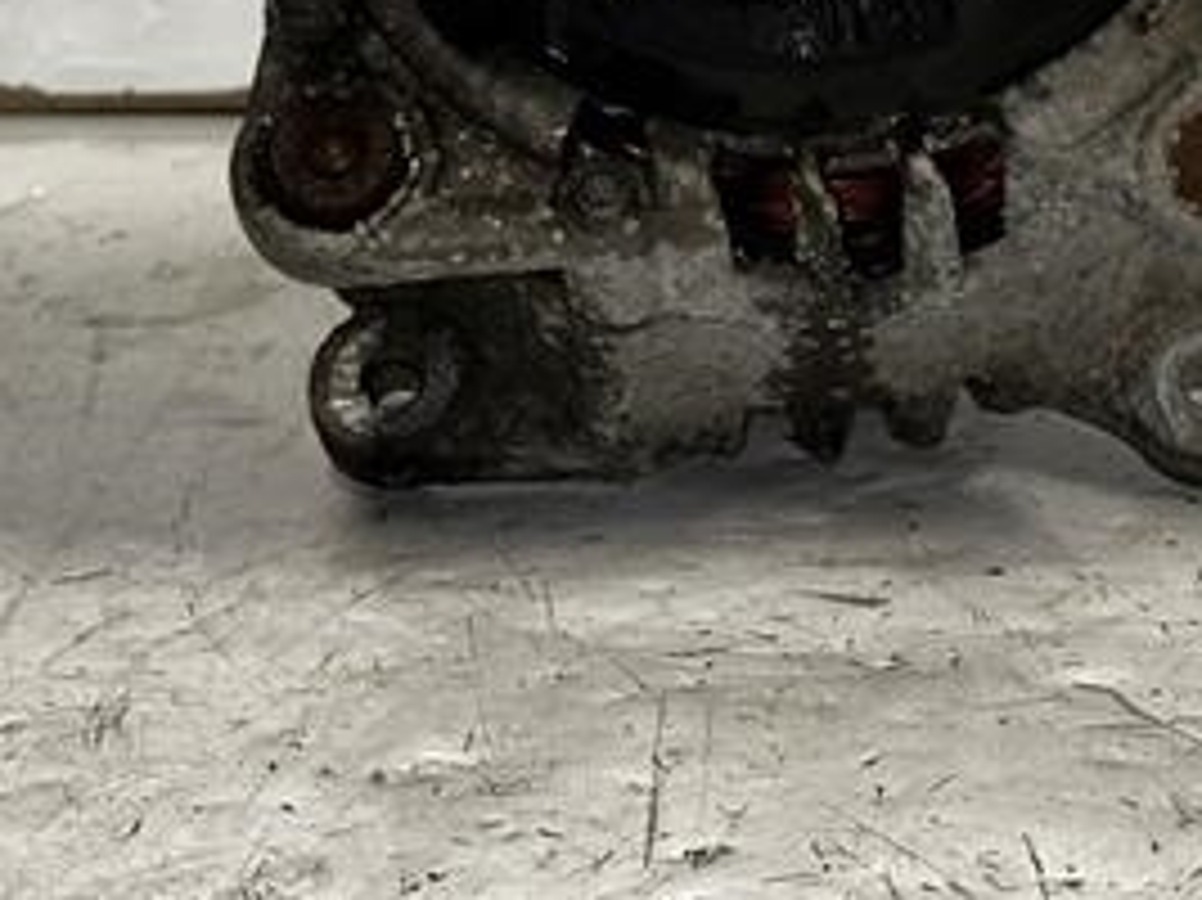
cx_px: 891
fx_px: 3991
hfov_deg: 17.0
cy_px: -104
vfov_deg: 12.6
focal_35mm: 115
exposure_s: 1/45
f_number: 1.78
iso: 64
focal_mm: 6.86
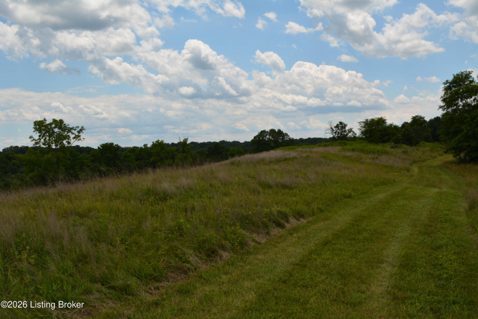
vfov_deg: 36.9
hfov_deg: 53.1
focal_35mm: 36
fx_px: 478
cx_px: 239
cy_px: 160
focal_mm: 24
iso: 100
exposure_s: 1/200
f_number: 10
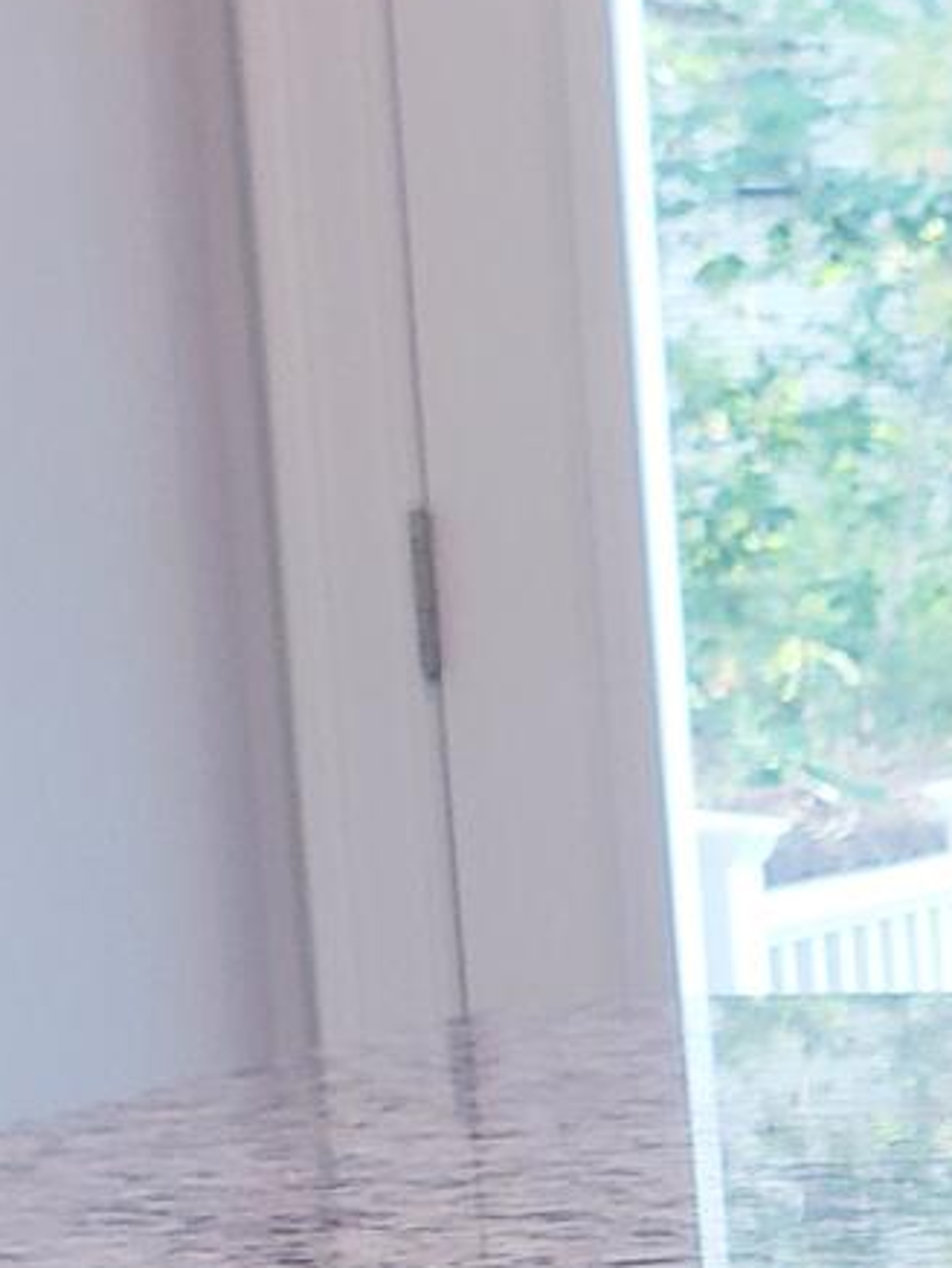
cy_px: 1518
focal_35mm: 119
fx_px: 4361
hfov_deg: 11.4
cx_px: 1794
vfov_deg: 15.9
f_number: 2.4
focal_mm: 4.3
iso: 160
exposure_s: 1/60
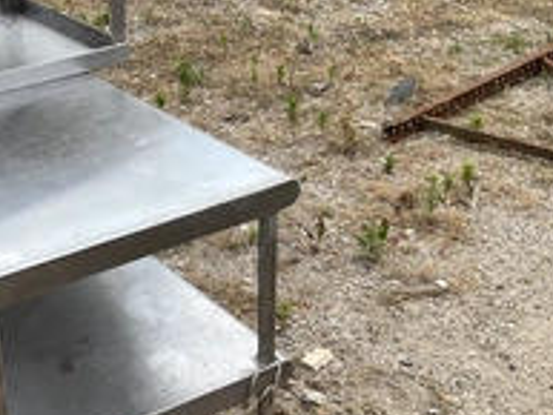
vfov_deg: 24.4
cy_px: 197
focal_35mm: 60
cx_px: 20
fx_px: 959
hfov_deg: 30.3
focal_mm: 3
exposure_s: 1/829
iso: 25
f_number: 1.8
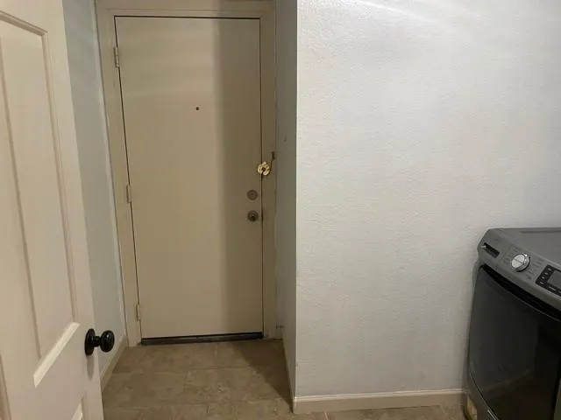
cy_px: 210
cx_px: 280
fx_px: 421
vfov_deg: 53.1
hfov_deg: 67.3
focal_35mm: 26
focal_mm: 4.2
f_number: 1.6
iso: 160
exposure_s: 1/60
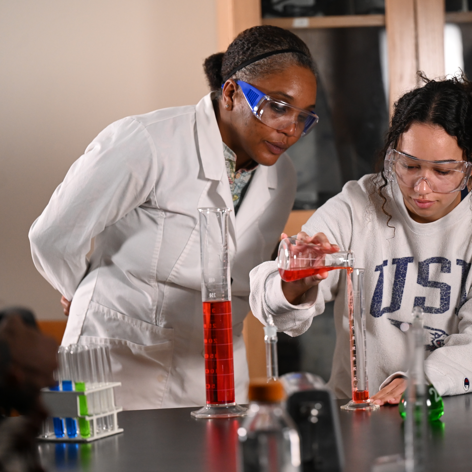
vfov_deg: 10.9
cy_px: 236
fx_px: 2468
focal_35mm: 160
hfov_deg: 10.9
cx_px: 345
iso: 3200
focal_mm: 125
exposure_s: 1/320
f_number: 2.8
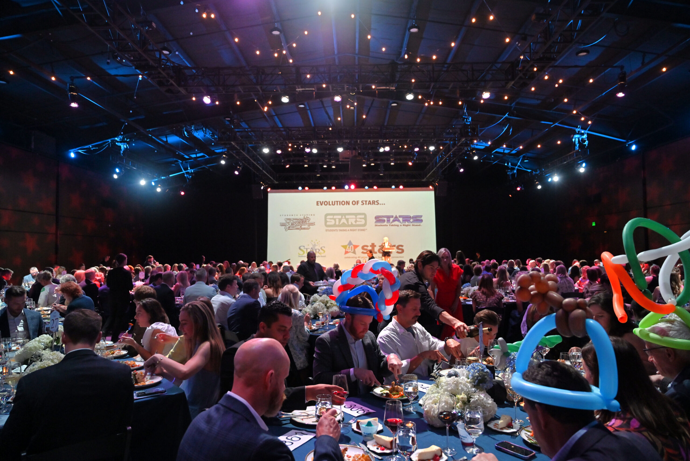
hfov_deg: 73.7
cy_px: 230
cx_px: 345
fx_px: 460
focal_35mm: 24
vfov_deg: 53.2
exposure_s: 1/80
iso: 1600
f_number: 4
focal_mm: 24
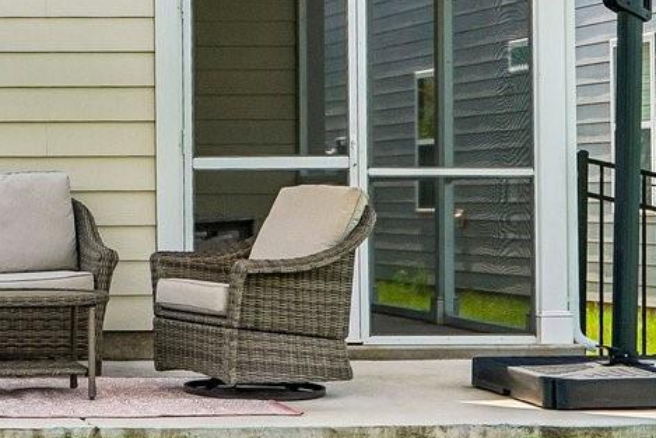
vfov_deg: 10.4
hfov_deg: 14.7
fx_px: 2388
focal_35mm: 131
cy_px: -36
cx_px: -292
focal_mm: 20
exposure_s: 1/90
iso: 100
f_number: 8
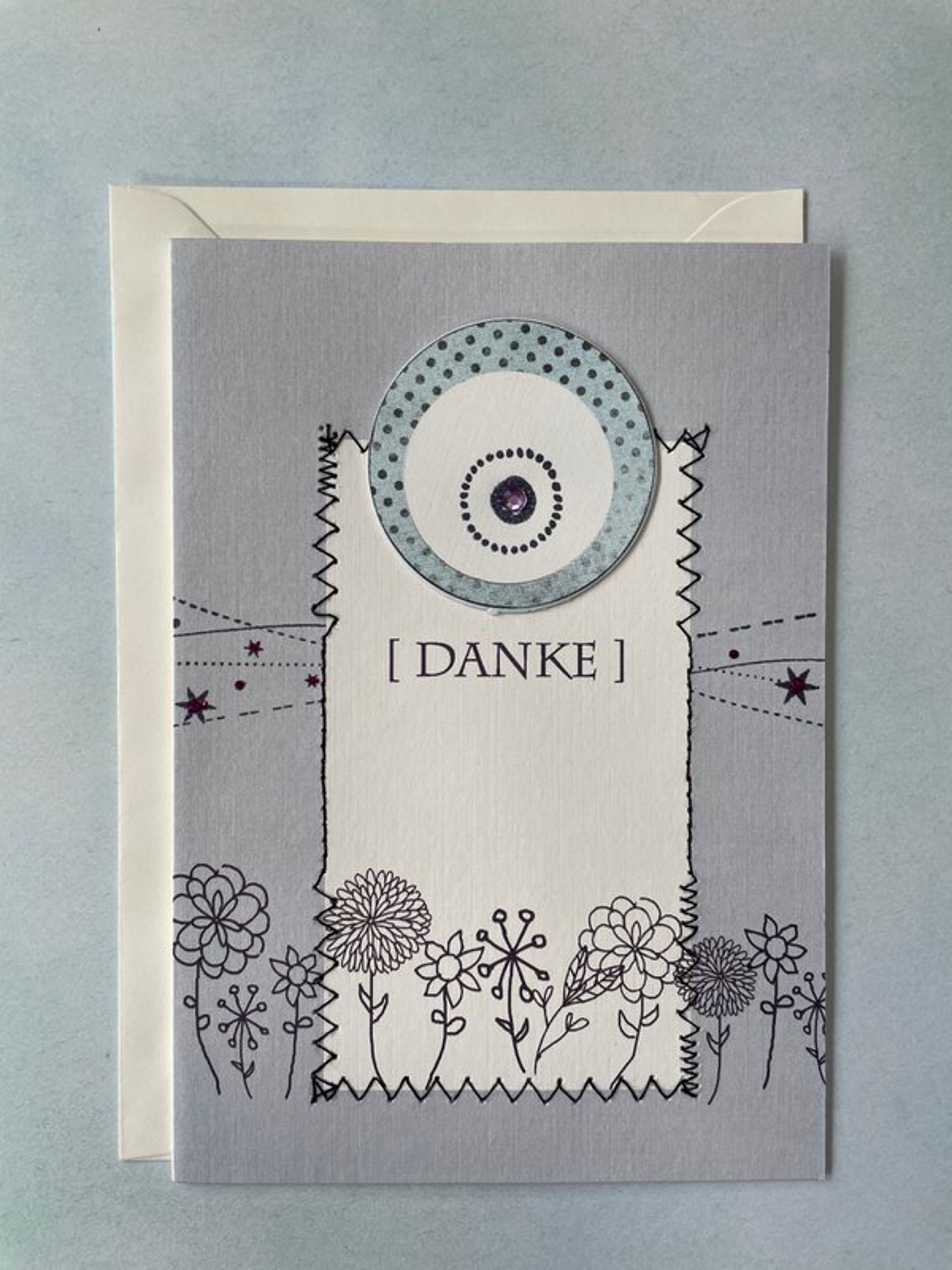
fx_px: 953
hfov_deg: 53.1
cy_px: 635
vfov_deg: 67.3
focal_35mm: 26
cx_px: 476
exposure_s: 1/299
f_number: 1.6
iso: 32
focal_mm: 4.2
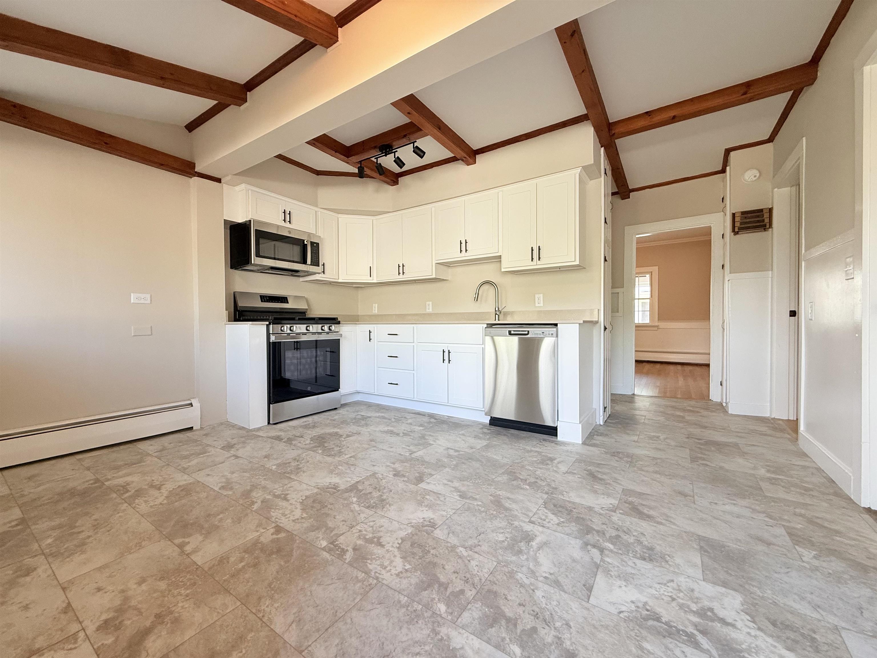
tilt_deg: -1.2
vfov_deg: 85.7
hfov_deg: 102.1
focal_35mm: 14
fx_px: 355
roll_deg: +0.0
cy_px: 329
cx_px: 438
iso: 125
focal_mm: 2.22
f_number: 2.2
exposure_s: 1/99
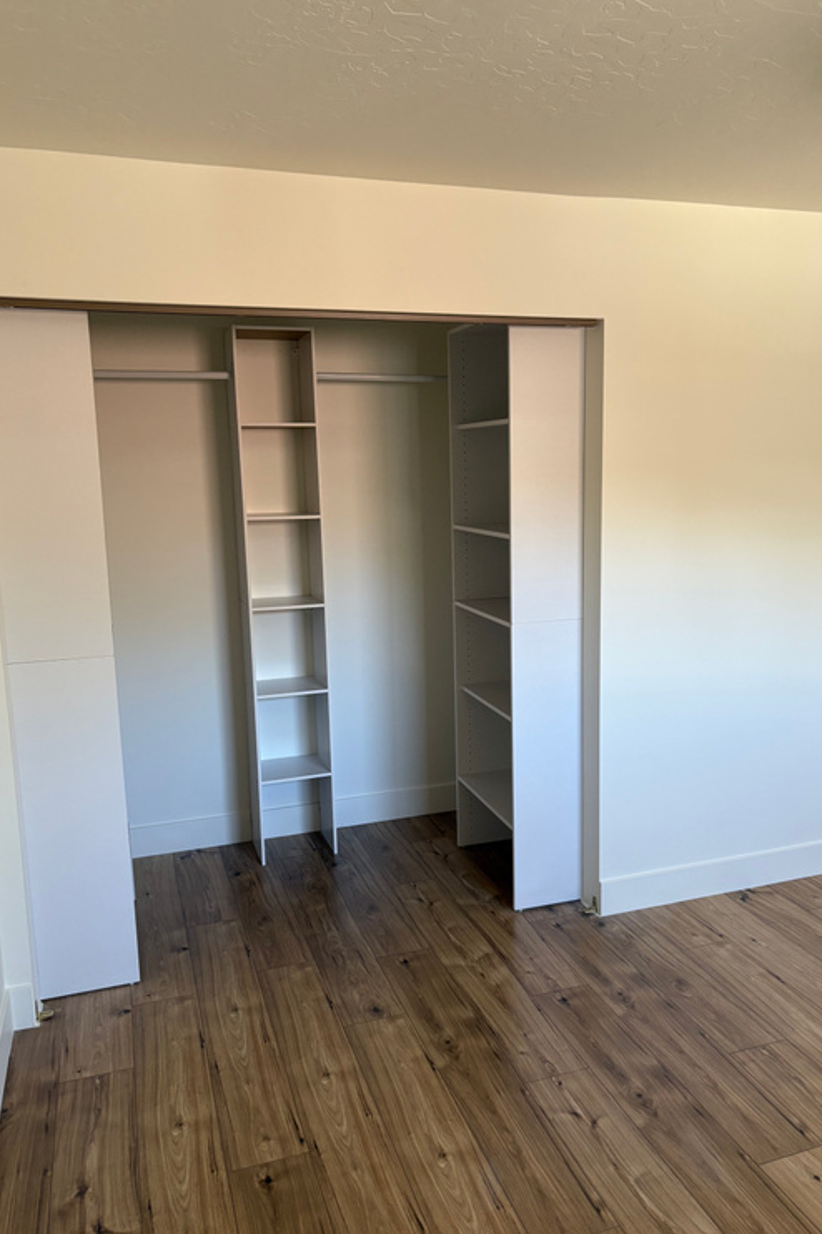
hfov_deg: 46.2
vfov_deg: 65.5
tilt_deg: -8.4
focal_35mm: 28
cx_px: 468
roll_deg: +0.5
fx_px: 960
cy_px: 627
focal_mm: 5.96
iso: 160
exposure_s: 1/60
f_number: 1.6
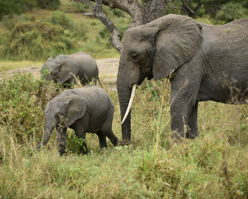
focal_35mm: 169
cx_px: 120
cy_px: 99
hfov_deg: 11.4
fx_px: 1241
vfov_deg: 9.1
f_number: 3.5
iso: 800
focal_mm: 150
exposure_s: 1/4000
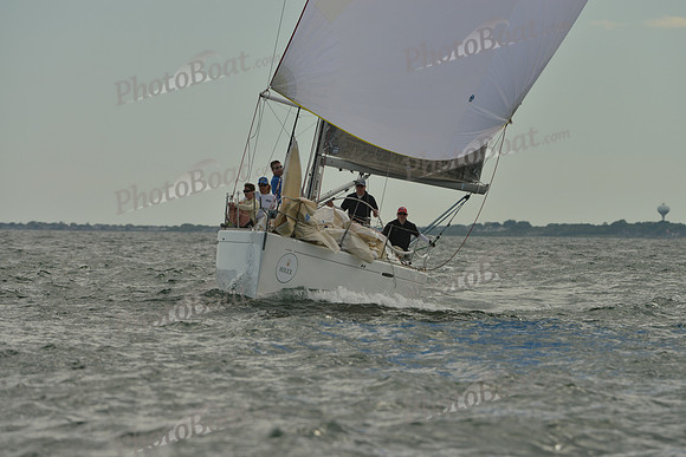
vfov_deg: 3.4
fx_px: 7624
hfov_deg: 5.2
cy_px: 228
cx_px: 343
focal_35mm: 400
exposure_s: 1/1250
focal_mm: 400
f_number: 9
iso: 400
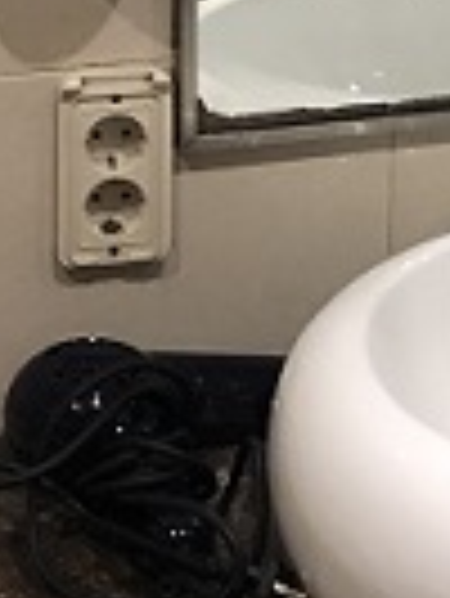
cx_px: 486
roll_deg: -0.5
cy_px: -229
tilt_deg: -12.6
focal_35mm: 136
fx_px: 2354
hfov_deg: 10.8
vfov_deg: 13.8
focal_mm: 3.99
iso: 100
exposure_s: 1/15
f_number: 1.8
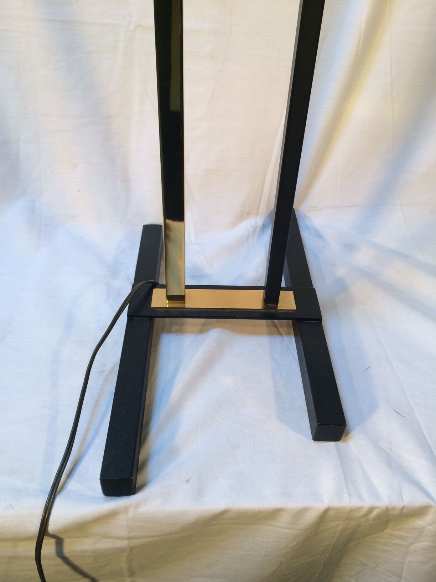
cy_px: 291
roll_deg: -1.8
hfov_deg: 48.2
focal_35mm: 29
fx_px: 487
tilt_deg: -40.9
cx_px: 218
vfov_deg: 61.7
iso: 40
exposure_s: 1/33
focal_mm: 4.15
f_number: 2.2
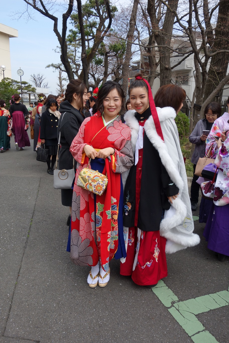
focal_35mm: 28
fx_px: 267
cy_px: 172
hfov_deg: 46.4
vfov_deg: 65.5
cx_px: 114
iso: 125
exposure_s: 1/200
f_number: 5.6
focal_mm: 10.4
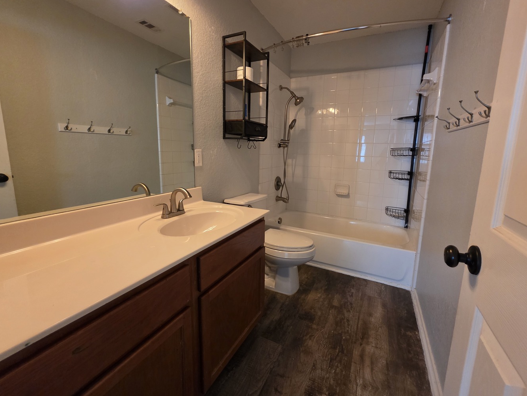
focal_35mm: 14
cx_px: 273
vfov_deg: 85.6
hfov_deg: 102.0
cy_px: 190
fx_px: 213
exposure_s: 1/60
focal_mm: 2.2
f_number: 1.9
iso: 500
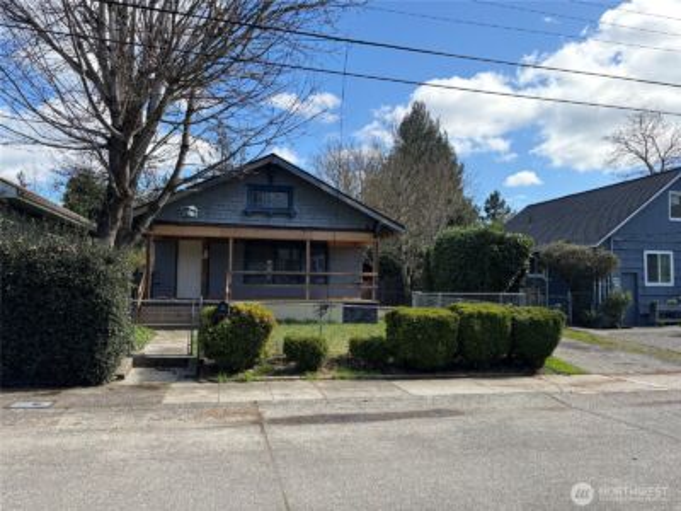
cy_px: 256
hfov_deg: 67.3
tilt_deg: +3.7
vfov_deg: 53.1
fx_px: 511
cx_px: 340
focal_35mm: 26
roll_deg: +0.8
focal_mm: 5.96
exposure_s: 1/1901
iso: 64
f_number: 1.6
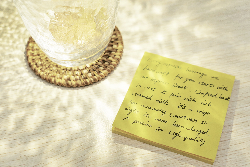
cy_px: 84
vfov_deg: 23.8
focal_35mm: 57
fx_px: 396
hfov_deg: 35.1
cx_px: 125
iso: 125
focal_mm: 21
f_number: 2.8
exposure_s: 1/160
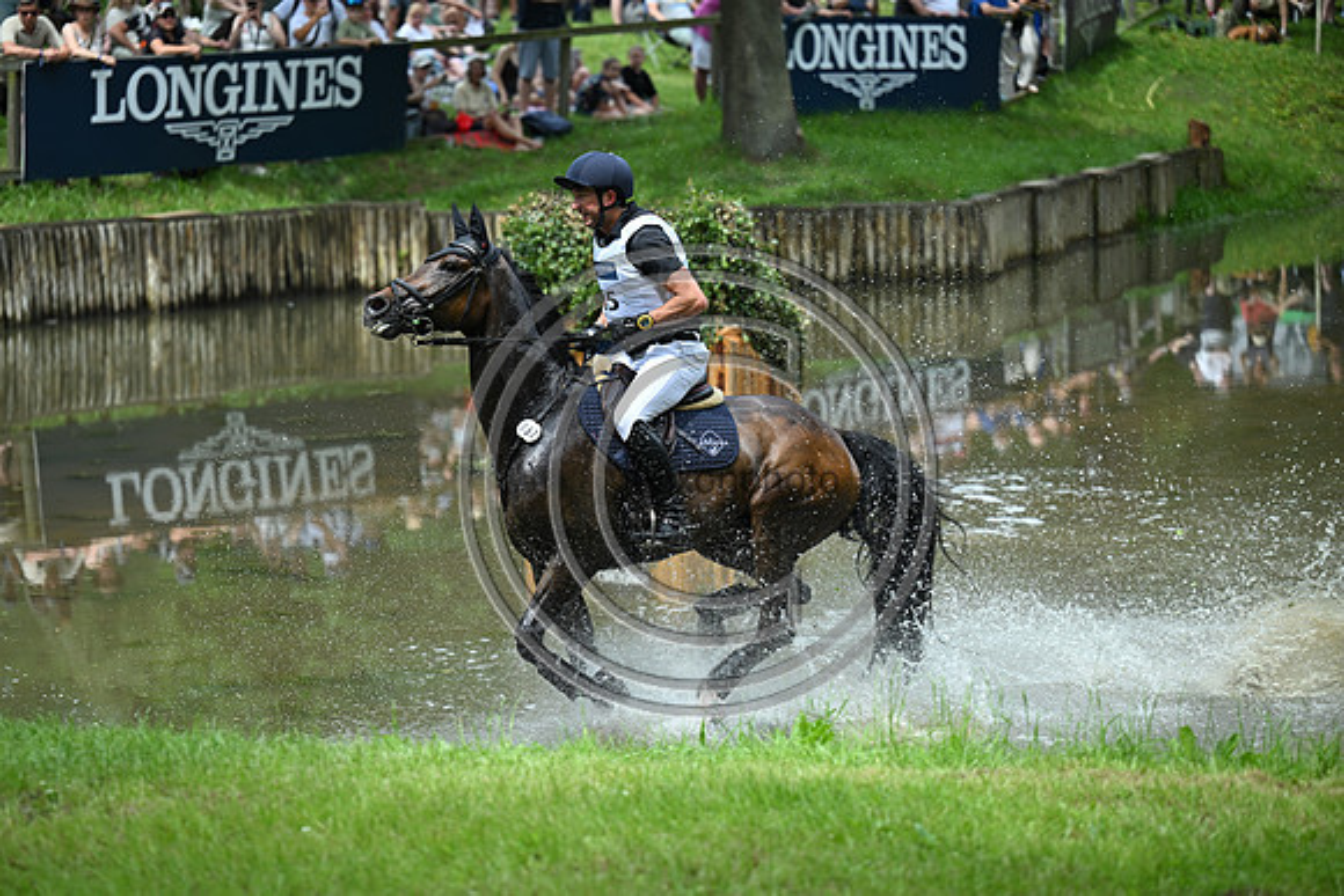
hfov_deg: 14.7
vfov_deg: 9.8
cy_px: 448
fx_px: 5228
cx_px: 672
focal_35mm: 140
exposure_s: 1/1250
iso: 220
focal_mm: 140
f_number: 3.2
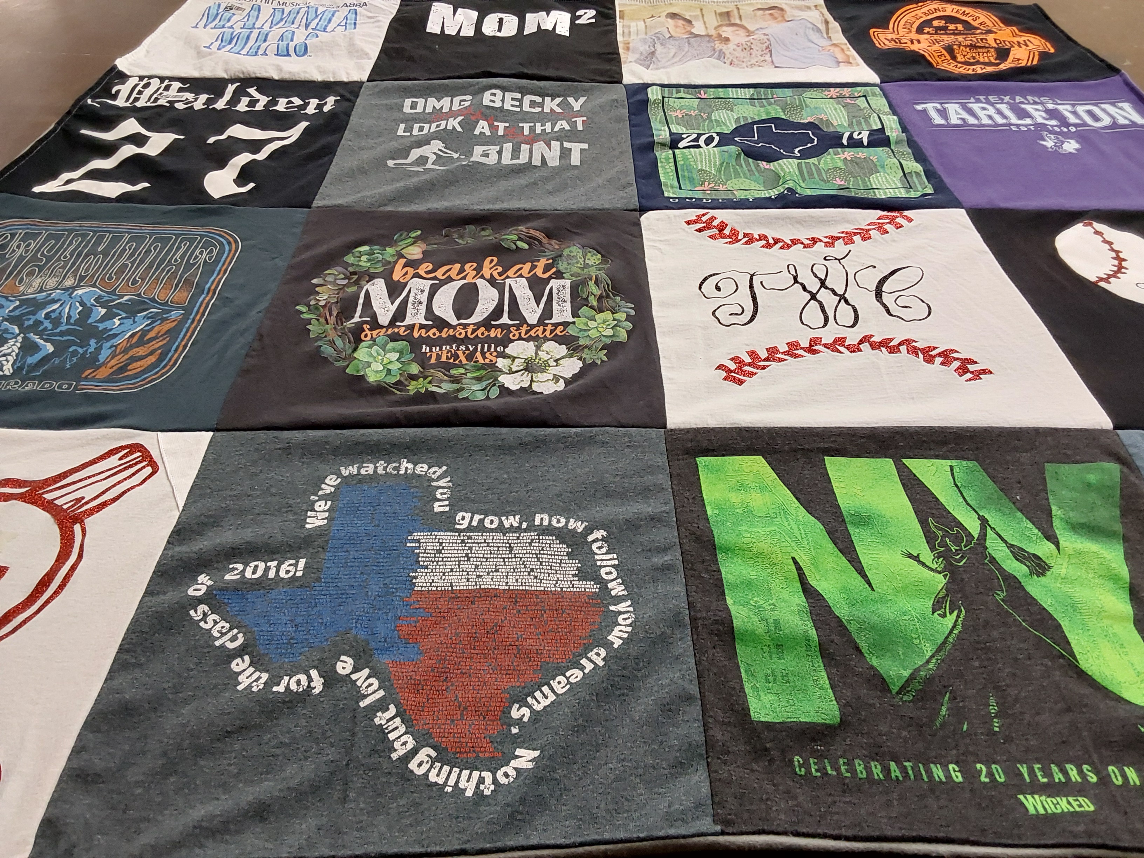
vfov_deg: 49.7
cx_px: 572
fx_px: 925
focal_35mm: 28
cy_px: 429
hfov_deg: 63.4
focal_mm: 2.91
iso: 125
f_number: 1.9
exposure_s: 1/60
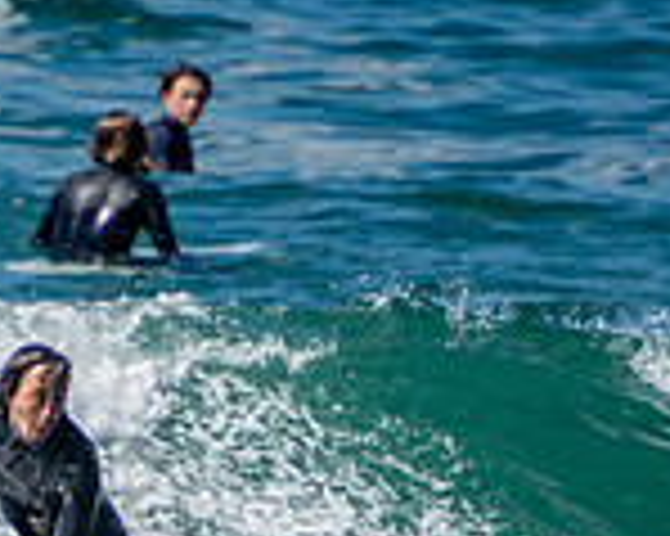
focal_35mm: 2194
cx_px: -63
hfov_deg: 0.9
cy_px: 673
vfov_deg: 0.7
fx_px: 43477
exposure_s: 1/2000
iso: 250
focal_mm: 400
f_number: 5.6
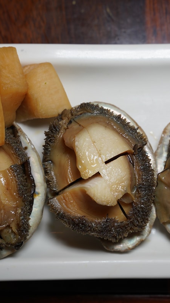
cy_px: 152
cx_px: 99
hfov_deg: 18.5
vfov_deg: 32.4
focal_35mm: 65
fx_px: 521
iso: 100
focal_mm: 41
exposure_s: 1/100
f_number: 5
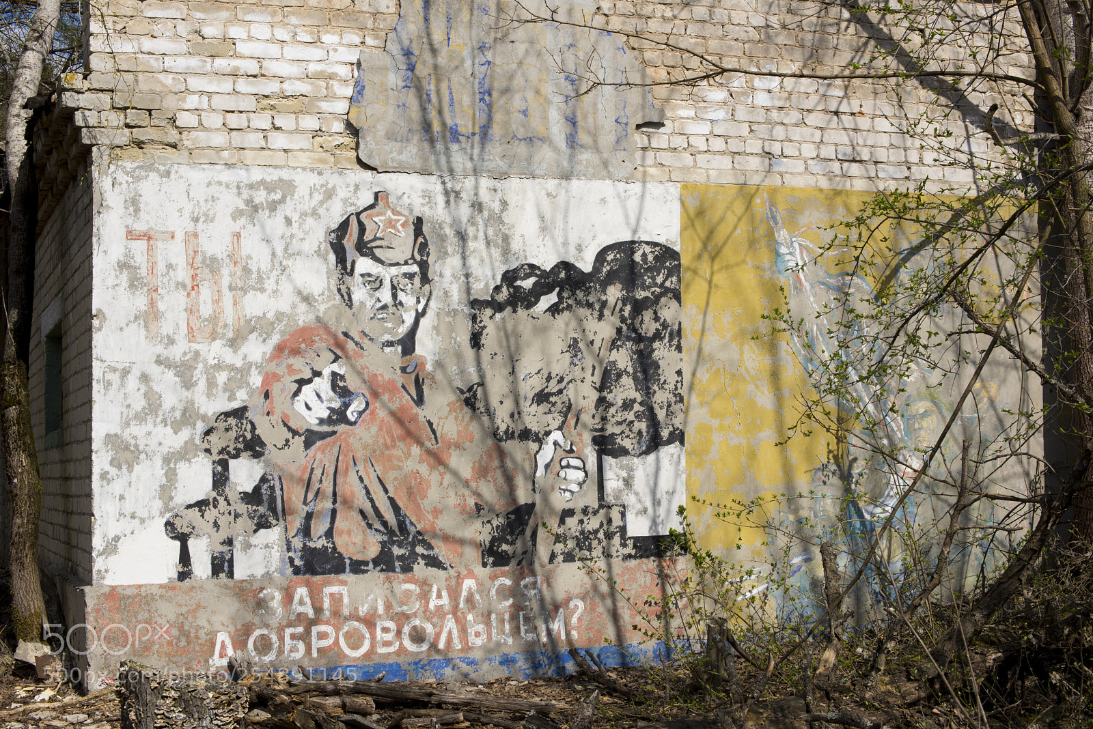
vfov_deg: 27.0
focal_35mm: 50
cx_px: 546
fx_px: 1519
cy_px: 364
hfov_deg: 39.6
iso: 100
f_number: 16
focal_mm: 50
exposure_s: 1/100
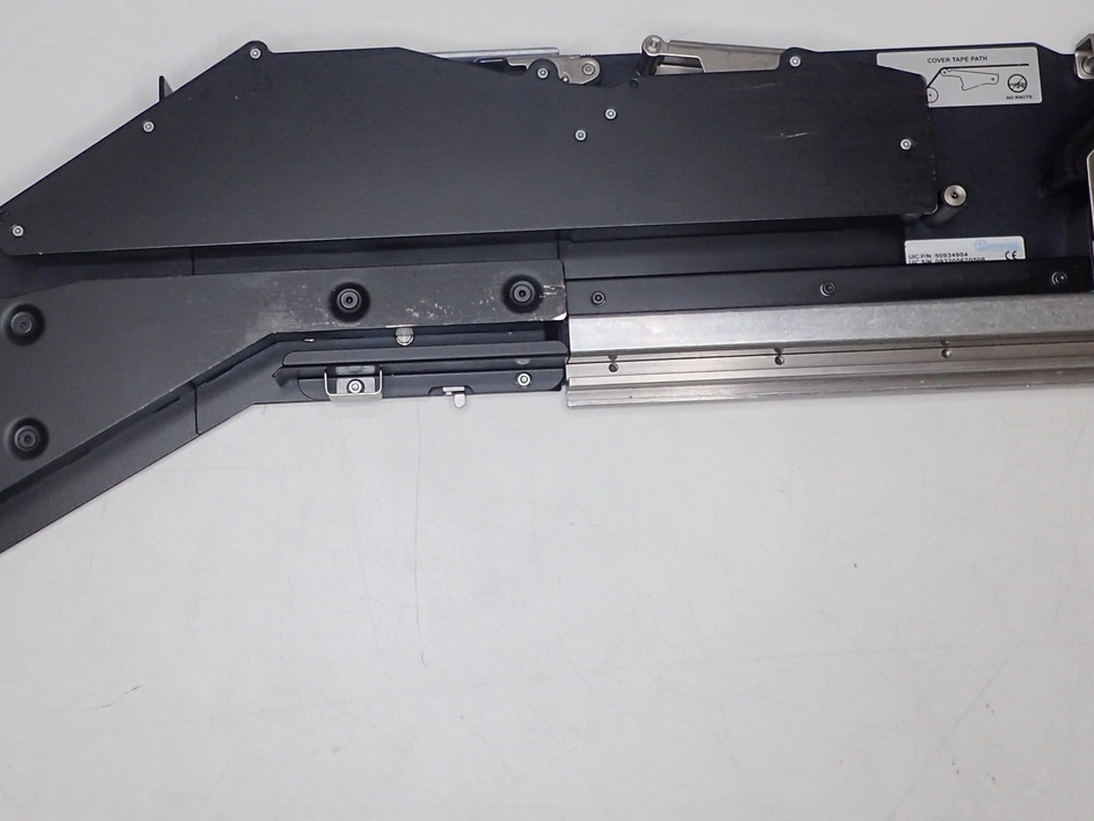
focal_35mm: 53
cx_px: 425
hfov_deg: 36.0
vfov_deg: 27.4
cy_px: 308
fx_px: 1676
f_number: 2.8
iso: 100
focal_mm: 4.5
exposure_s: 1/200
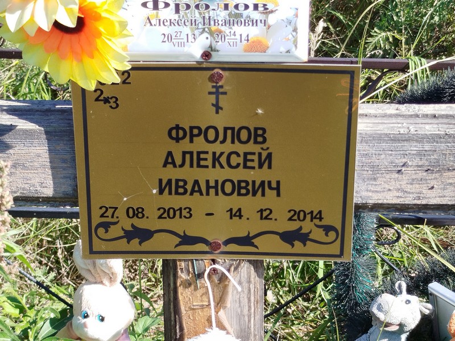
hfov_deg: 67.3
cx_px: 228
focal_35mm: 26
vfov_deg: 53.1
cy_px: 170
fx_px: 342
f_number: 1.7
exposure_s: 1/258
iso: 50
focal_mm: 5.31
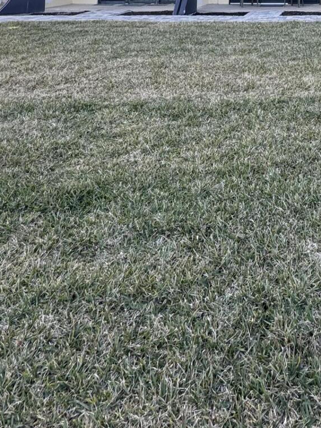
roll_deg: +0.7
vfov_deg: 39.1
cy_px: -64
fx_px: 457
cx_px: 322
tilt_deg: +1.9
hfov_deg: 35.0
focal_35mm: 37
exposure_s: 1/293
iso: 40
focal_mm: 2.22
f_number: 2.2
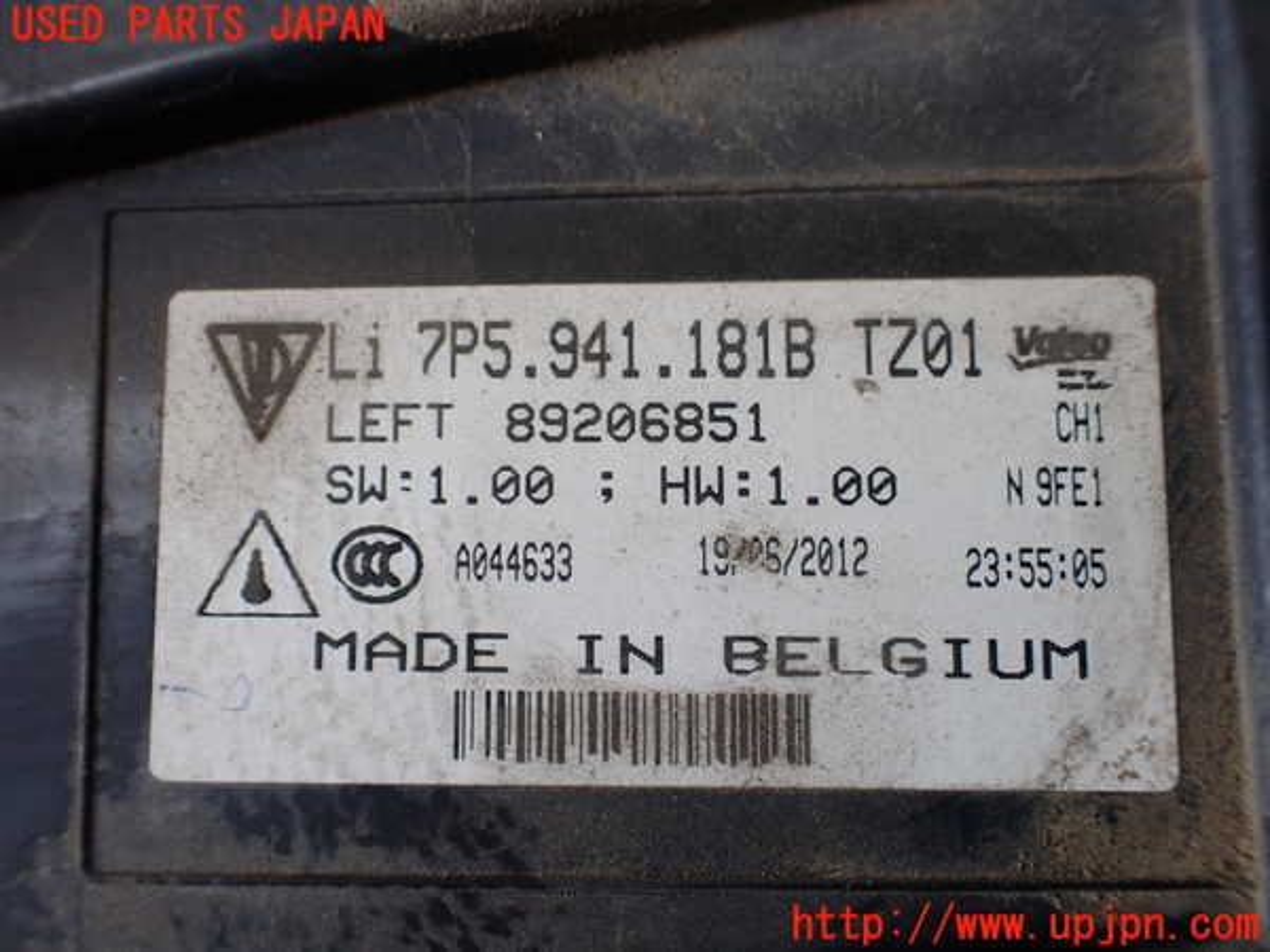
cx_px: 635
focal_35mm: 30
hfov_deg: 60.0
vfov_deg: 46.8
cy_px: 476
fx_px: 1101
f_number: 2.3
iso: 200
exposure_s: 1/125
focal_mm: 5.4
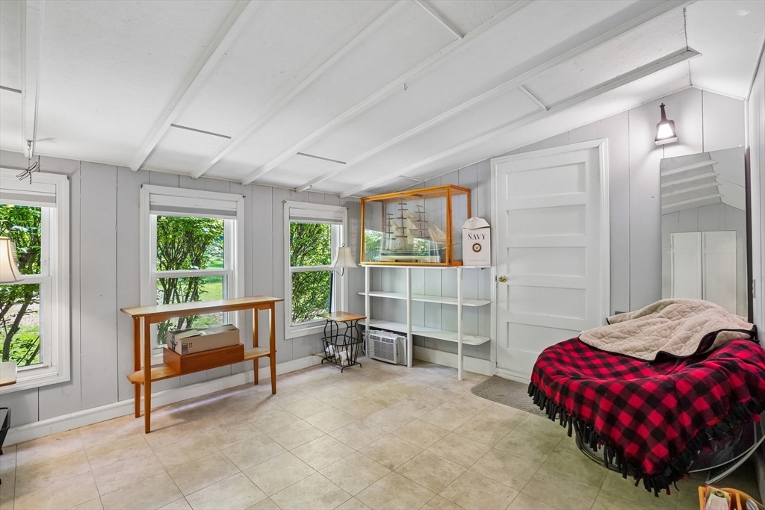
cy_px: 255
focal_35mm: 16
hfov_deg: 96.7
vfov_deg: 73.8
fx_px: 340
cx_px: 382
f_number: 9
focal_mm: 16
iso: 3200
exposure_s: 1/30
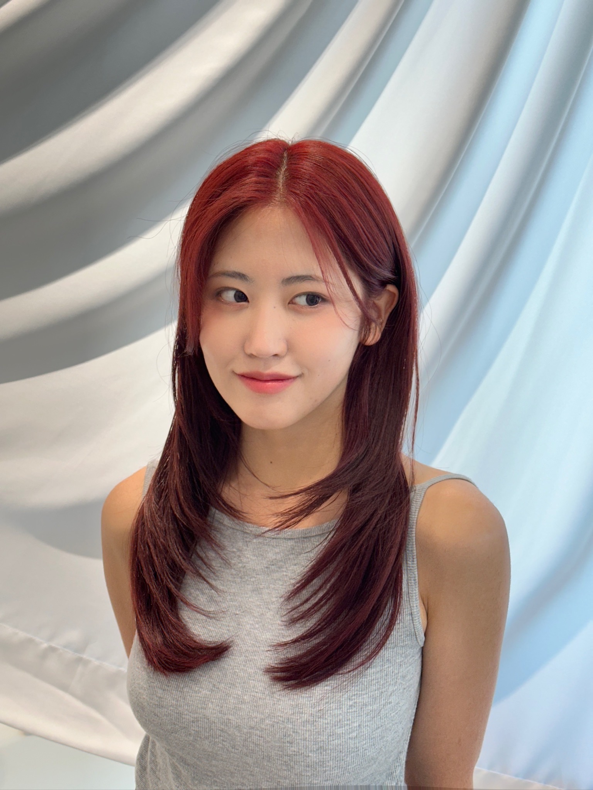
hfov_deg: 30.3
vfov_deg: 39.7
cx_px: 296
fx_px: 1096
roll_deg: +0.7
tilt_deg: -10.7
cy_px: 395
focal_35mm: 48
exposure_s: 1/120
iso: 80
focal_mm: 6.86
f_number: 1.78
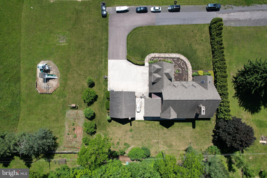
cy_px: 89
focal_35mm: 22
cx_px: 134
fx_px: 163
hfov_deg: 78.6
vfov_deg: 57.2
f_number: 2.8
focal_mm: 8.38
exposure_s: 1/1500
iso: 100
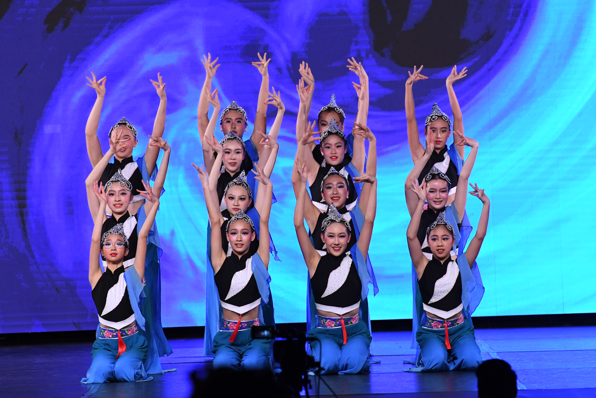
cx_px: 298
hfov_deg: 7.6
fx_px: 4470
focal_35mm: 270
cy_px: 199
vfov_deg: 5.1
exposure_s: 1/800
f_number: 4
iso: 2500
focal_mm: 180
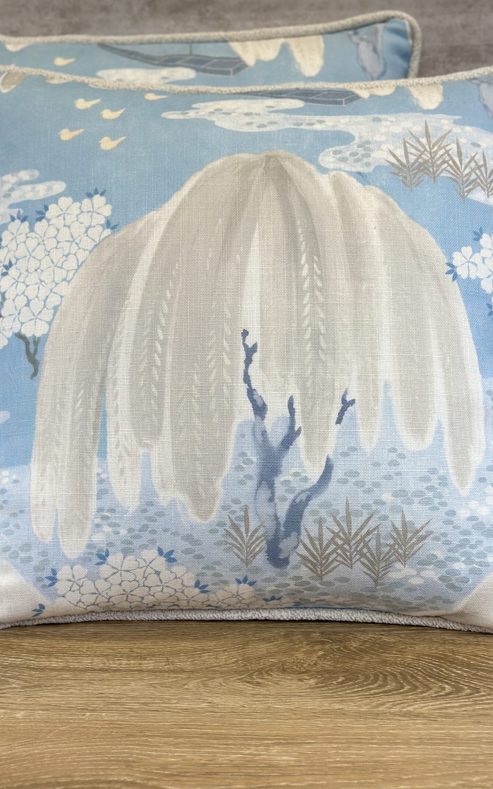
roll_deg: +0.9
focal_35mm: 61
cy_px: 336
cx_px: 230
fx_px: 1311
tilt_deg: -16.2
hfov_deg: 21.3
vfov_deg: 33.4
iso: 80
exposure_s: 1/327
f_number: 1.78
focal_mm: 6.86
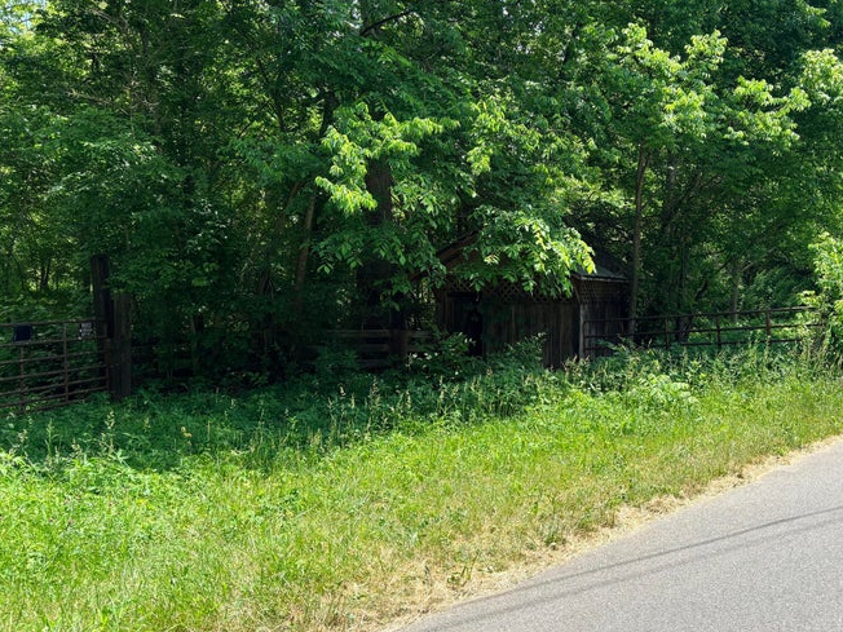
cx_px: 506
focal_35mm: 34
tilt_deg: -0.2
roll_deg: -0.5
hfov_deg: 53.6
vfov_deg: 41.8
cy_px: 301
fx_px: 828
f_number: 1.6
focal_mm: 5.96
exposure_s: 1/1263
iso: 50
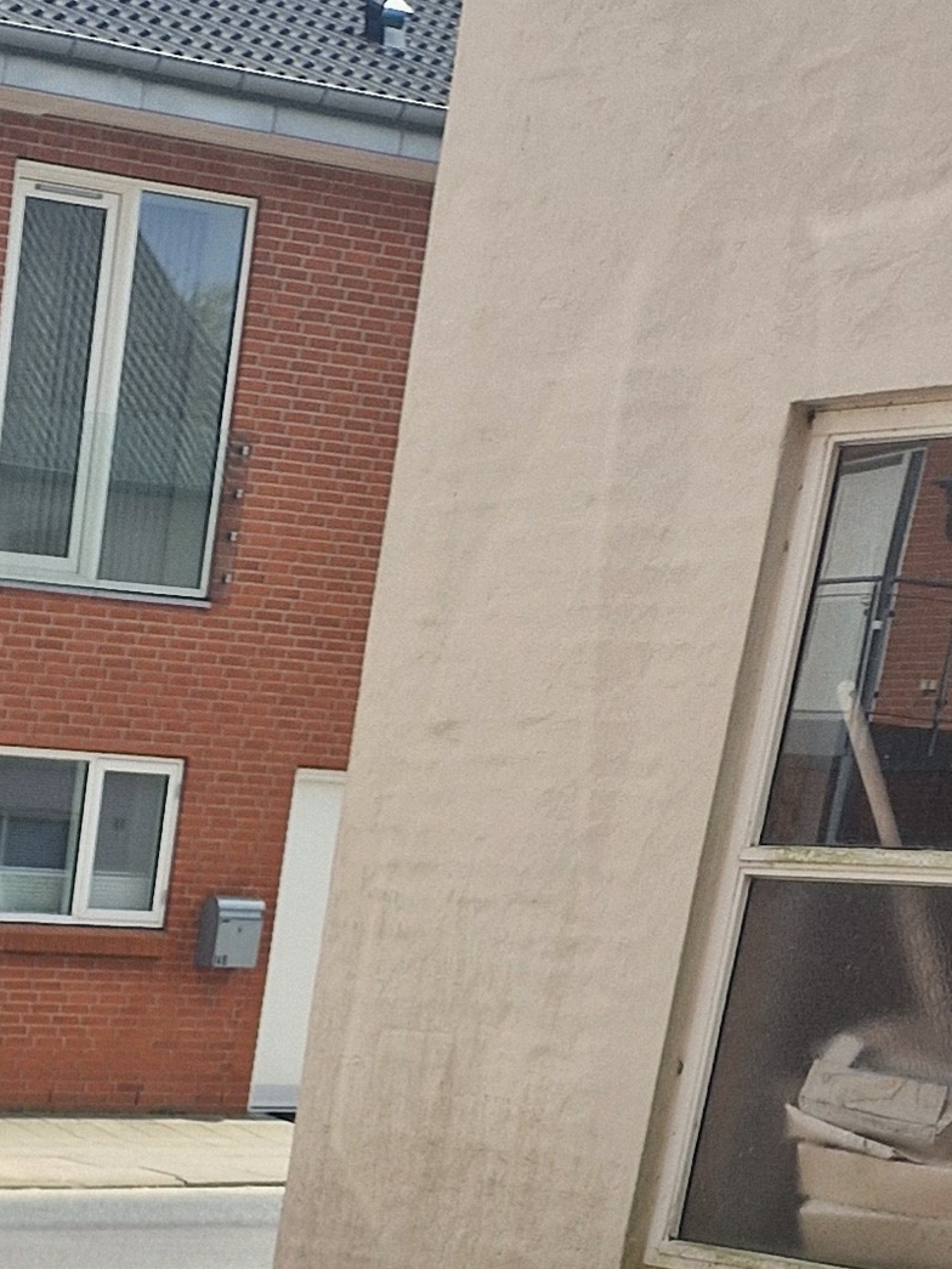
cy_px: 2239
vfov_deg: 18.0
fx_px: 3226
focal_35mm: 88
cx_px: -515
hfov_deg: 15.4
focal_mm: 5.4
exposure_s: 1/918
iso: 50
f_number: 1.8
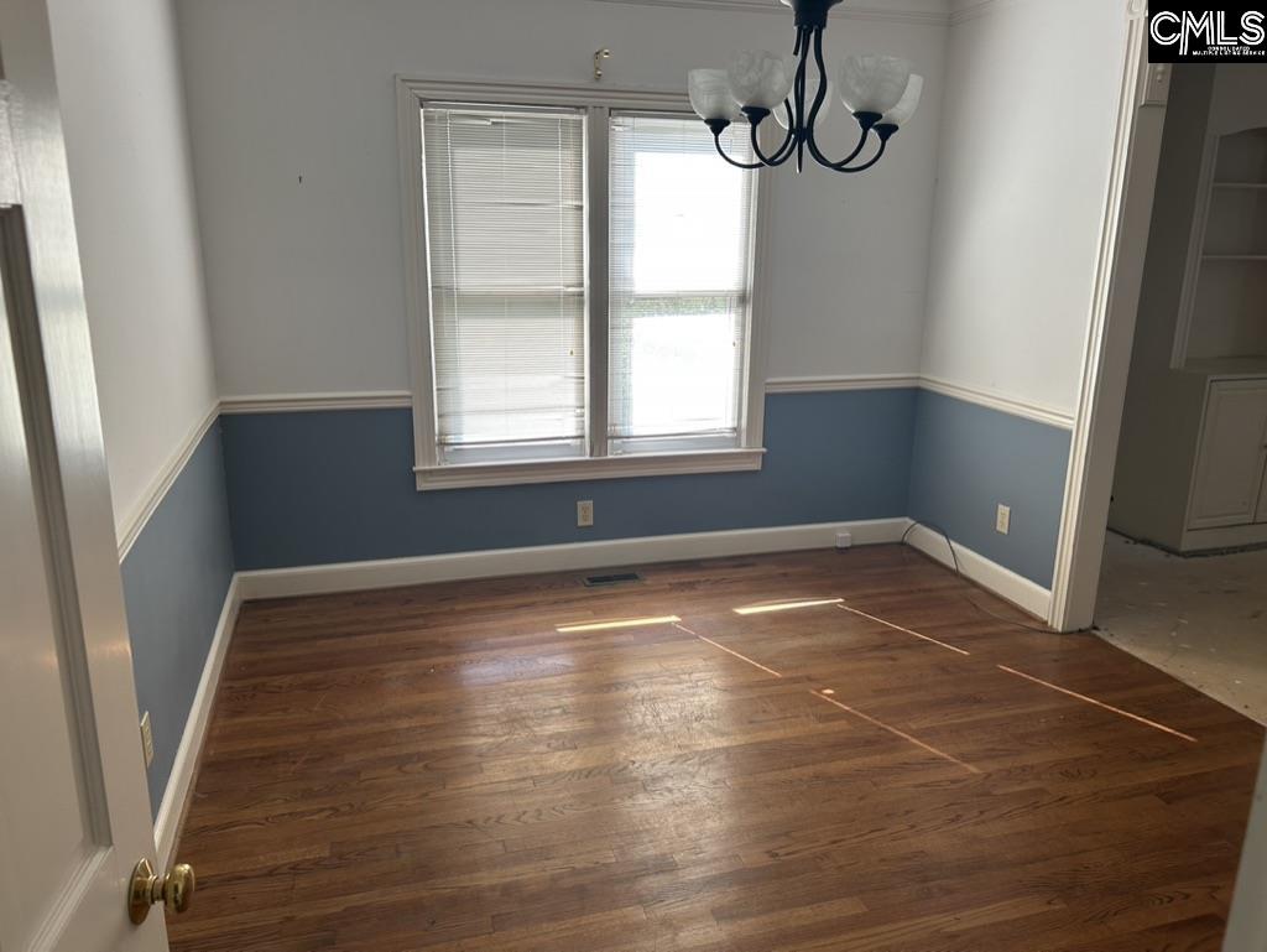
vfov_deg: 53.1
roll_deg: +0.1
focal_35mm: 26
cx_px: 634
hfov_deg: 67.3
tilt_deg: -16.3
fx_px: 952
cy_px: 476
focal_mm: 5.7
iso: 80
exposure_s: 1/121
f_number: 1.5
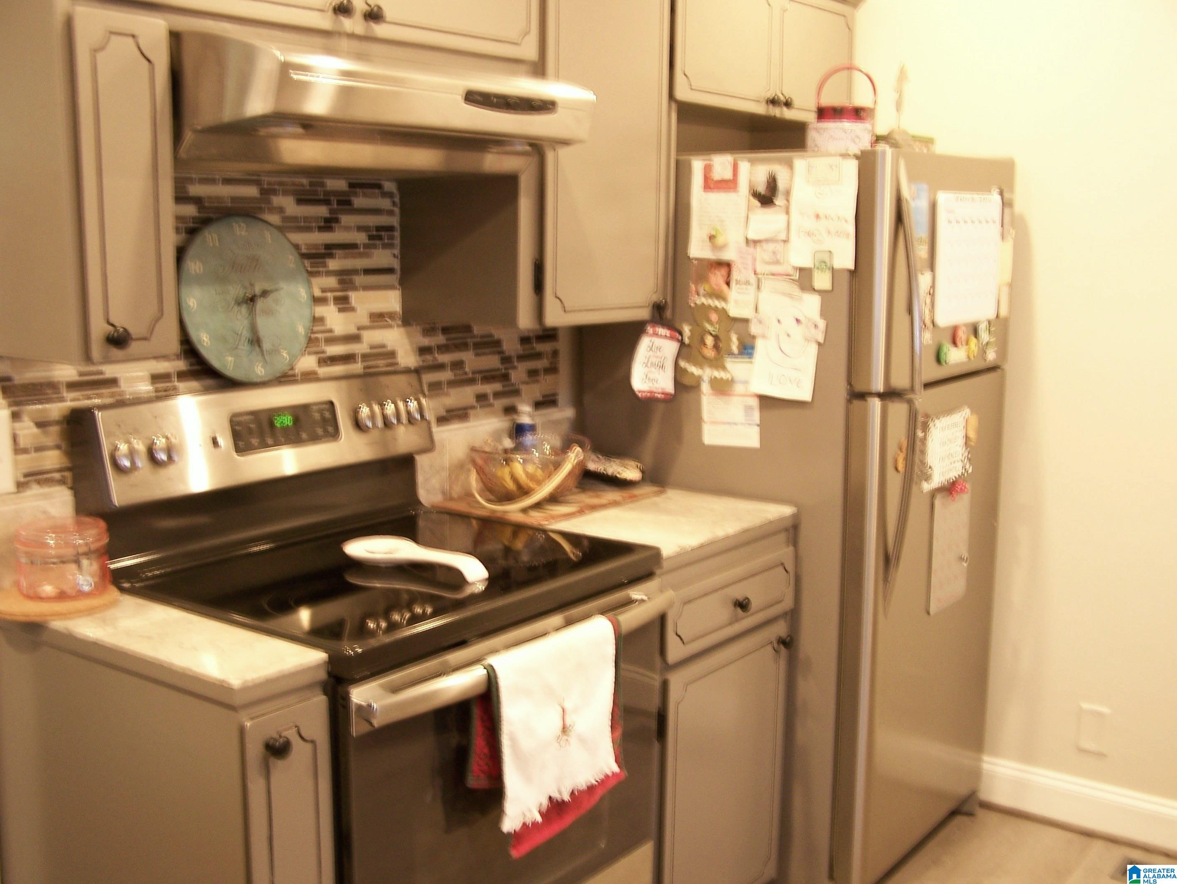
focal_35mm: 38
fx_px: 1293
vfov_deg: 37.8
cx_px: 588
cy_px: 442
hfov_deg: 48.9
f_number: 2.8
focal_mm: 6.3
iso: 80
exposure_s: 1/2.5
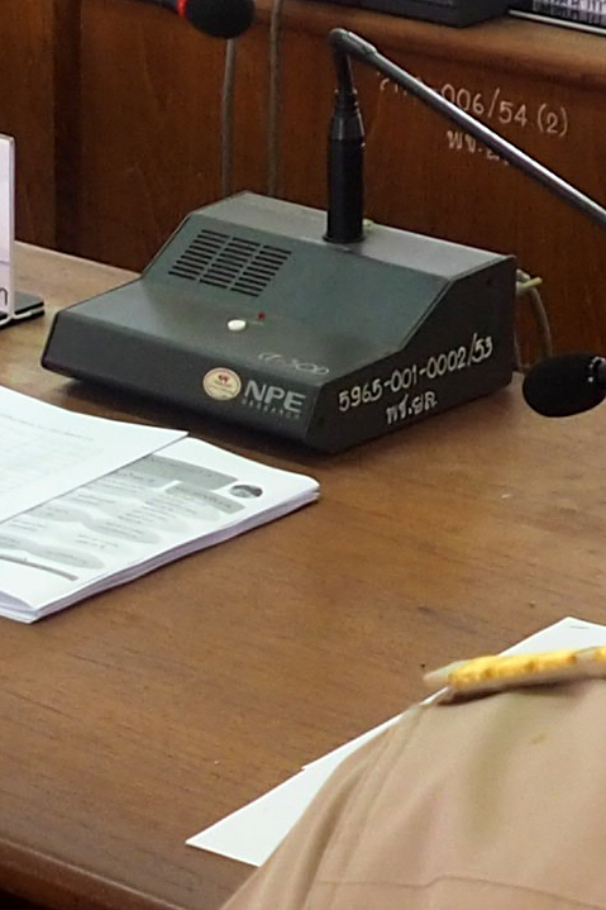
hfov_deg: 8.5
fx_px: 4042
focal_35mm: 160
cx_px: 33
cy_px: 700
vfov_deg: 12.8
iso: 320
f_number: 3.5
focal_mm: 12
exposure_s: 1/50
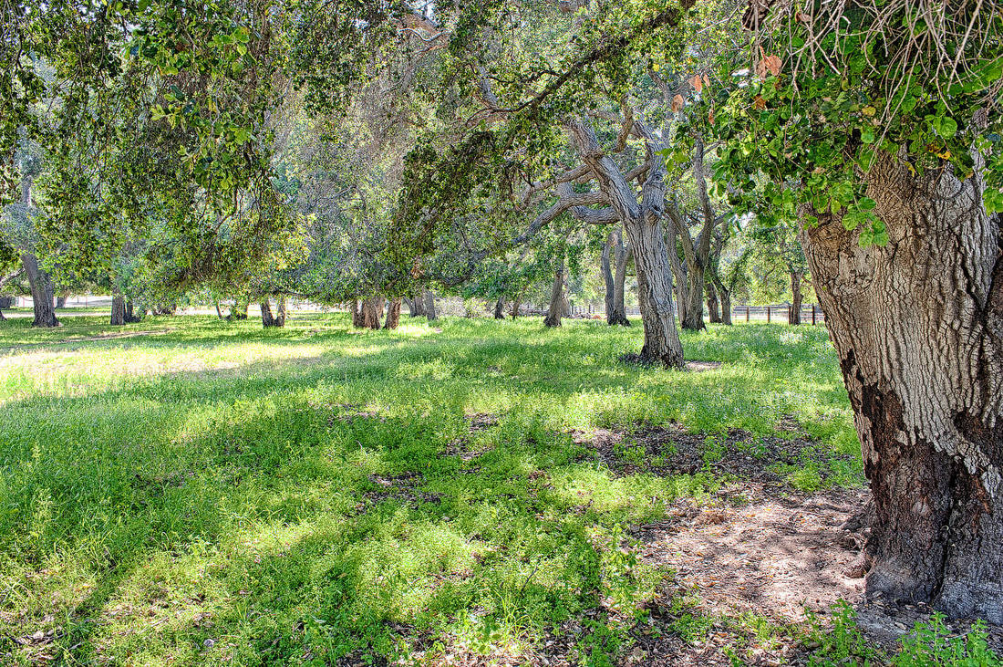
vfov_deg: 46.3
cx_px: 502
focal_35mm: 28
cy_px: 334
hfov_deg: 65.5
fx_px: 779
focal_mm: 28
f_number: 11
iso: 400
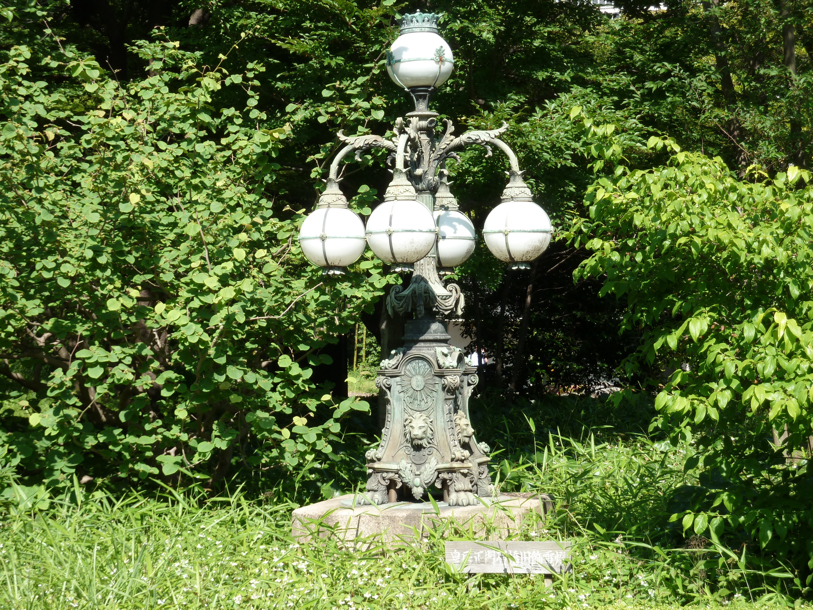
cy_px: 305
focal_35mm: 78
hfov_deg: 25.0
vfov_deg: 18.9
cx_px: 406
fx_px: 1832
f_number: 4.2
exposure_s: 1/250
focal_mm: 12.8
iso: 80
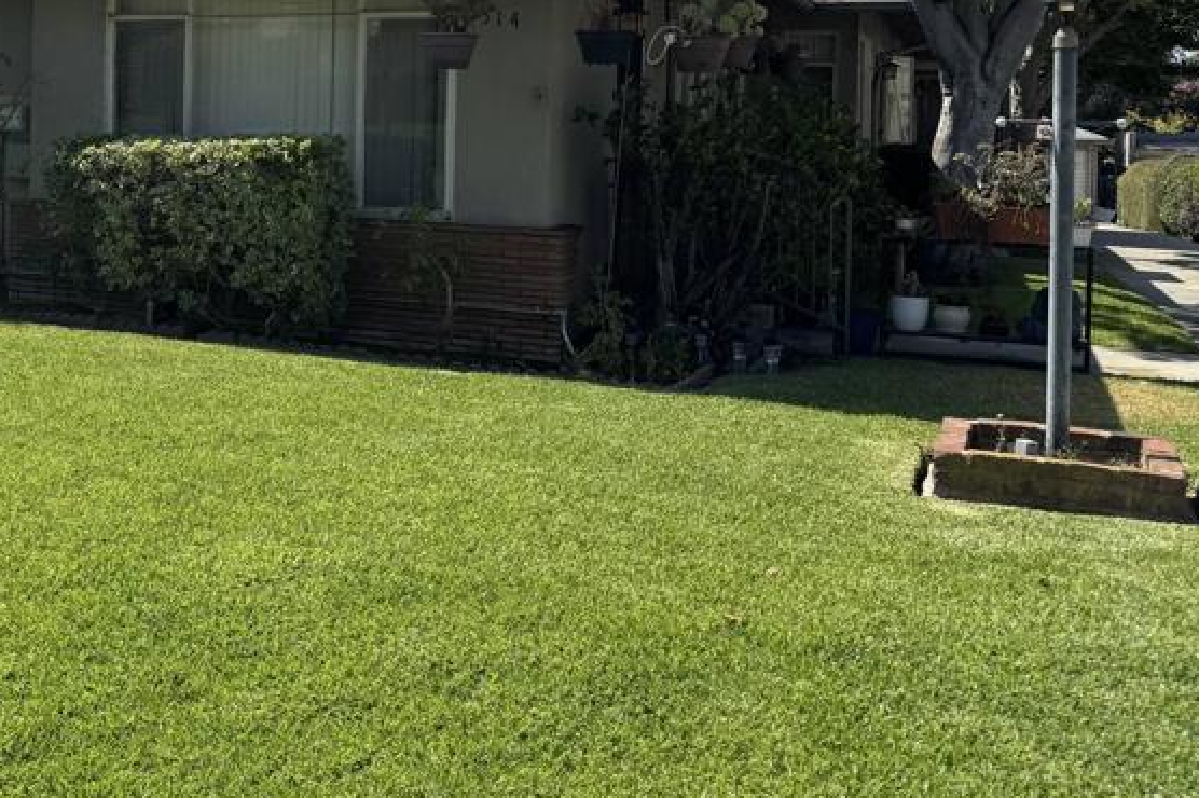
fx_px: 1531
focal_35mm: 46
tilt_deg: -0.8
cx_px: 125
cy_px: 119
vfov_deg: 28.4
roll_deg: -1.3
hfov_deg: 39.7
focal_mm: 6.76
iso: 80
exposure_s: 1/5348
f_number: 1.78
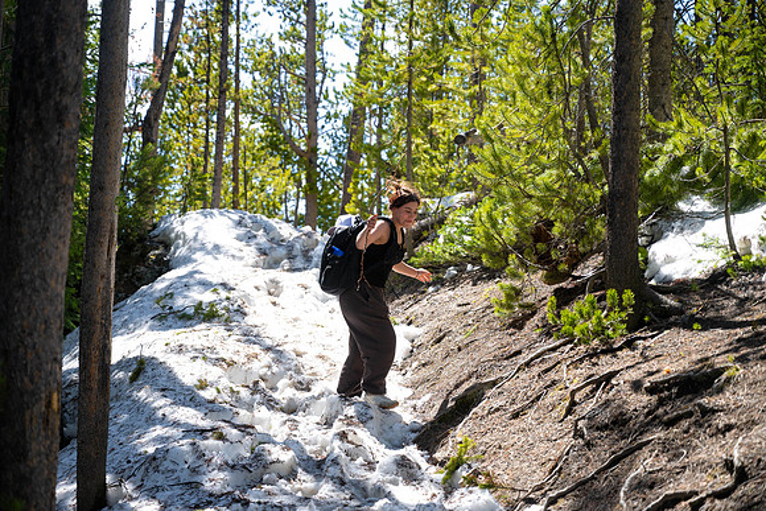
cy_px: 256
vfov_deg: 19.5
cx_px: 383
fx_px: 1490
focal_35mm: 70
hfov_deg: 28.8
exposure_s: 1/640
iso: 250
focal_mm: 70
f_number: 4
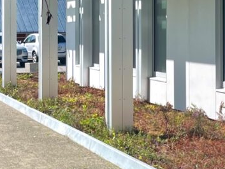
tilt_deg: -3.6
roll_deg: +0.3
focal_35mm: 113
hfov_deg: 17.4
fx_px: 735
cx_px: 129
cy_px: 96
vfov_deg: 13.1
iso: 50
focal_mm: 5.1
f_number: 1.6
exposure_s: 1/3049
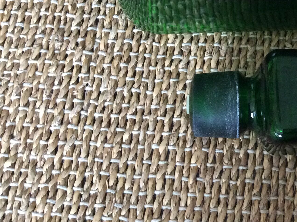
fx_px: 557
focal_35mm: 65
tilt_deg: -67.0
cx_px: 250
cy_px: 2
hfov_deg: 29.0
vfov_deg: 21.7
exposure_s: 1/25
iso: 320
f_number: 2.4
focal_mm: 3.3
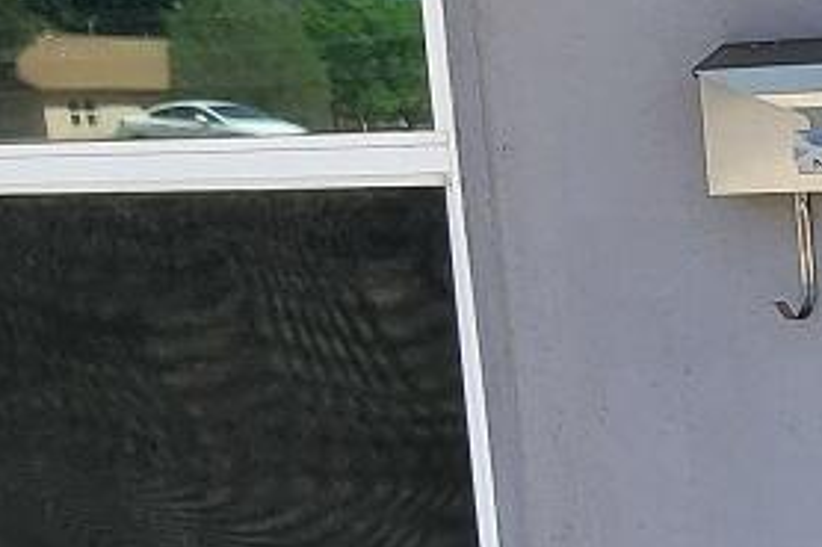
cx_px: 1100
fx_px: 1666
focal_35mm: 73
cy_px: 466
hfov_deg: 24.0
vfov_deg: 18.4
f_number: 2.2
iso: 32
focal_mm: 1.74
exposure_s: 1/694
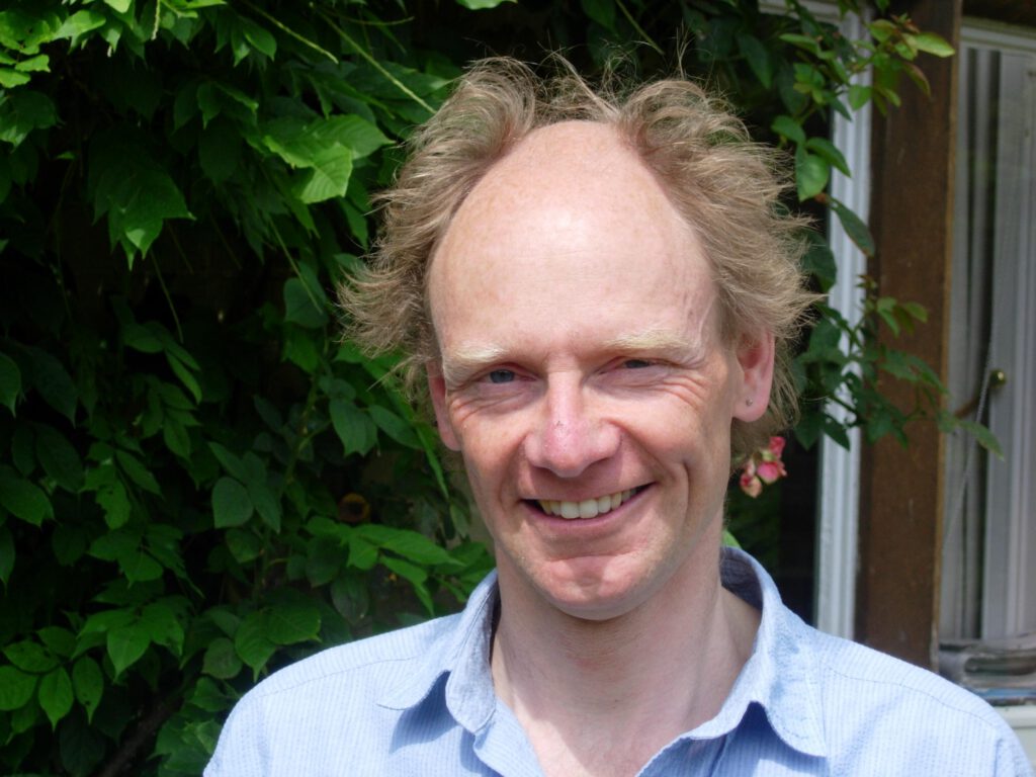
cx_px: 518
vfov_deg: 13.1
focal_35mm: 113
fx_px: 3382
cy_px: 388
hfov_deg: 17.4
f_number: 4.9
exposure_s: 1/406
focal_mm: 23.4
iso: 64
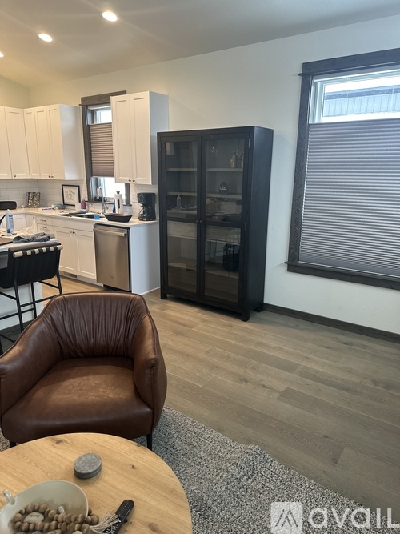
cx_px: 200
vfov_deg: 71.6
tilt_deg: -12.8
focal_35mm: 24
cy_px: 267
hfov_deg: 56.8
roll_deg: +0.2
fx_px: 370
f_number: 1.78
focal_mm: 6.86
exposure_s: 1/60
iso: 250
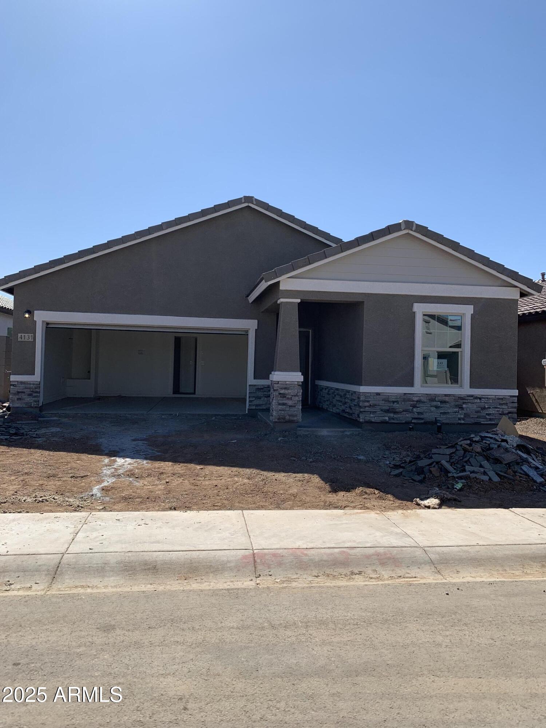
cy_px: 364
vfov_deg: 67.3
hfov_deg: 53.1
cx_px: 273
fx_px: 547
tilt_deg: +2.1
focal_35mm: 26
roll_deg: -1.0
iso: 25
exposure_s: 1/2994
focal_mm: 4.25
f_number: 1.8
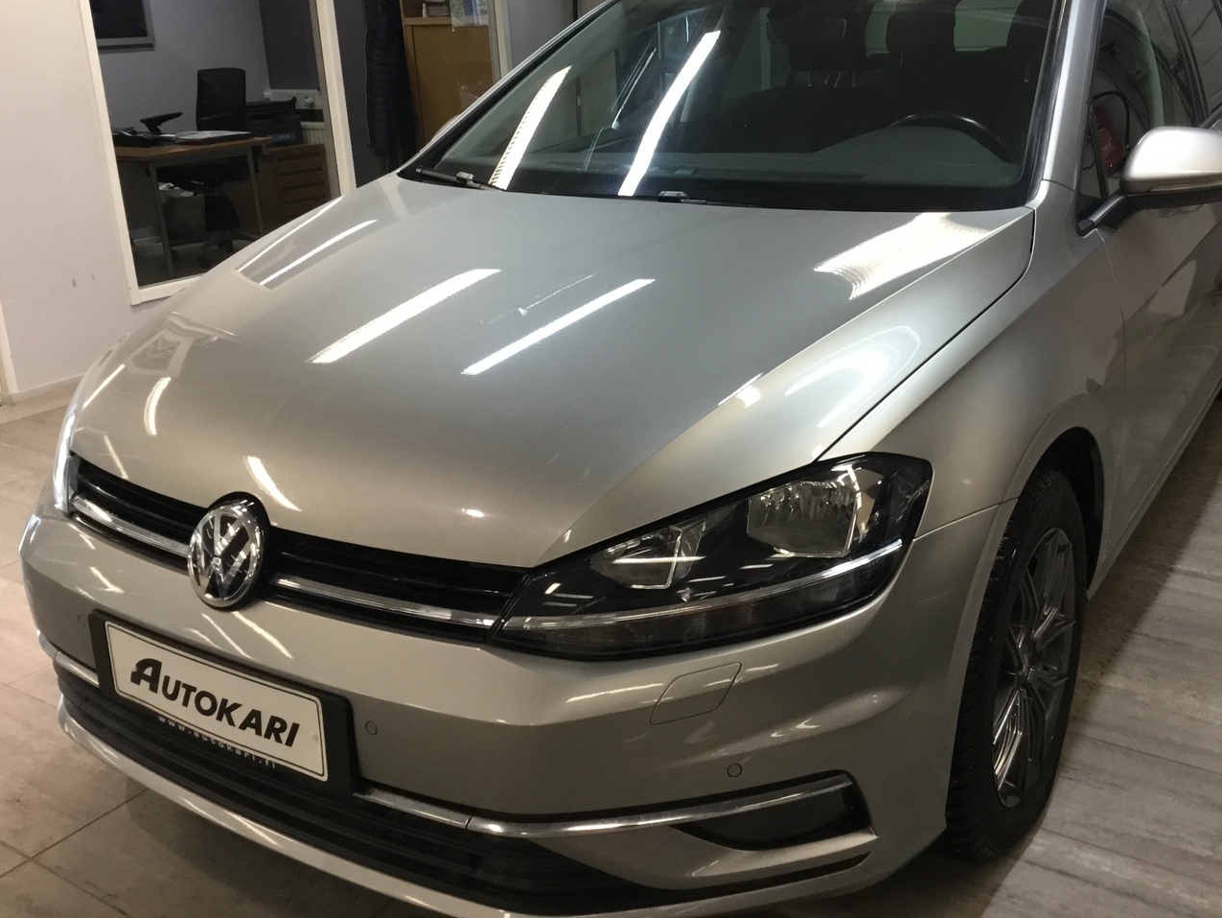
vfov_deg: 40.6
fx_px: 1236
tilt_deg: -17.1
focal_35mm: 35
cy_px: 401
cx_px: 668
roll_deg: +3.9
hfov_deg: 52.5
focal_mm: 3.3
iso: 64
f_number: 2.4
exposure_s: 1/33
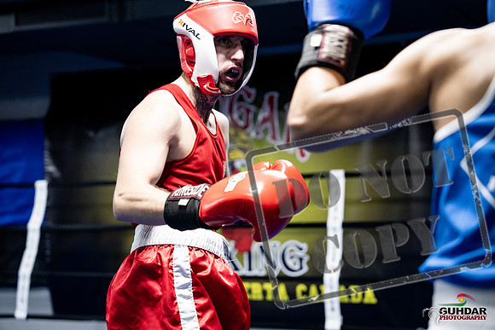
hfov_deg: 28.8
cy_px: 165
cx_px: 248
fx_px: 963
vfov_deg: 19.5
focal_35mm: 70
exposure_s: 1/1000
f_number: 2.8
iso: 6400
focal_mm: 70
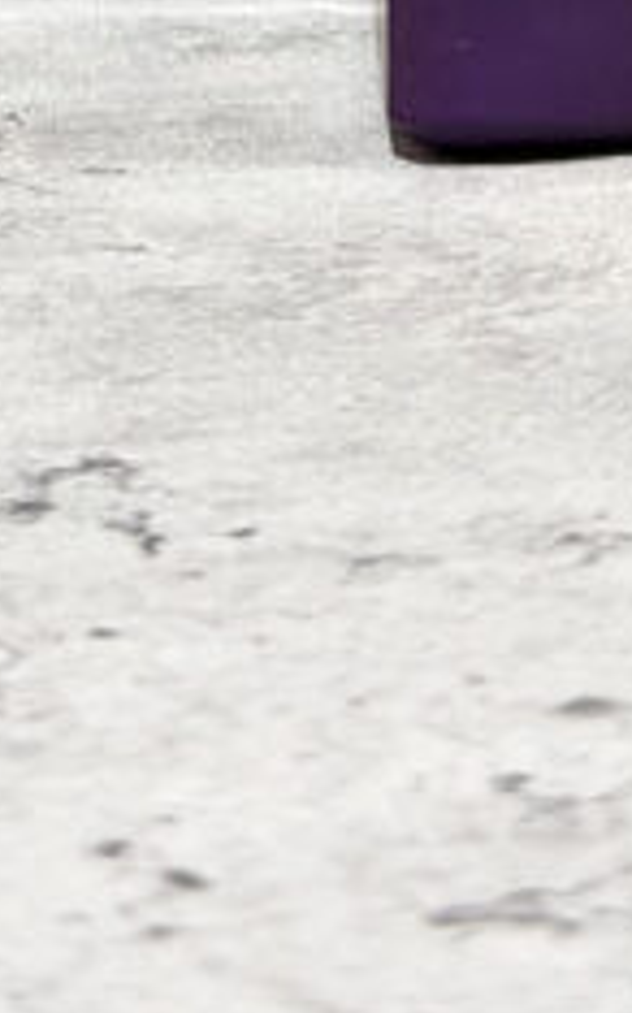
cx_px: 364
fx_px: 4801
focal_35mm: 174
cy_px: -662
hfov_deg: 7.5
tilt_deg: -6.1
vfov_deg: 11.4
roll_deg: -0.1
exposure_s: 1/24
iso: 800
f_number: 1.78
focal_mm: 6.76
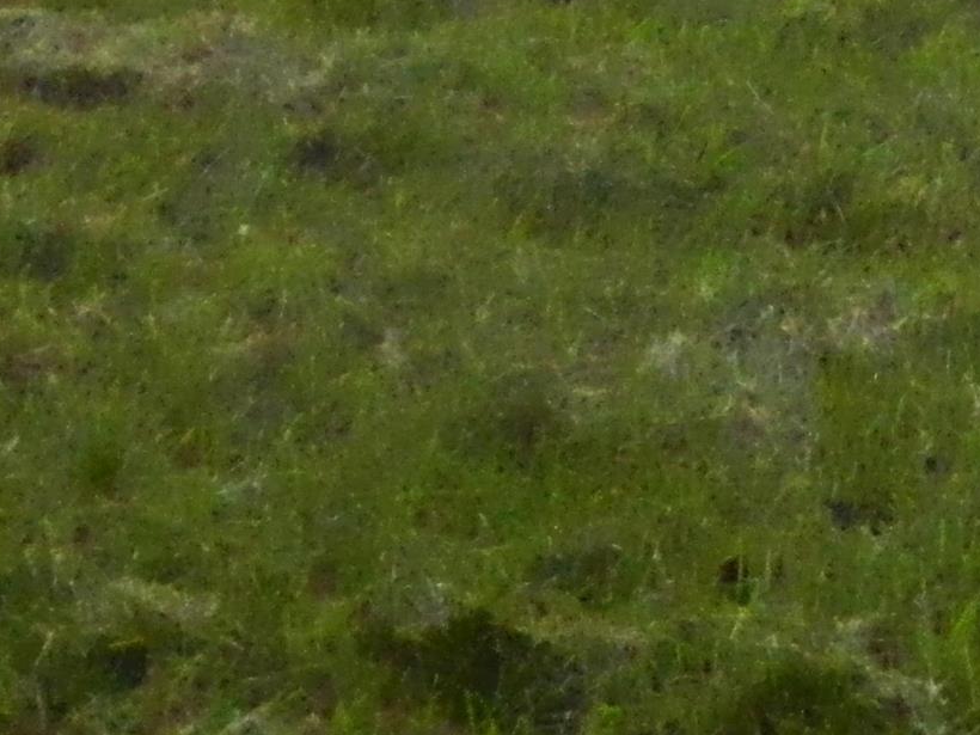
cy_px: -564
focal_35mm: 176
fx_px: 4983
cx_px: 1625
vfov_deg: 8.2
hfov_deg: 10.7
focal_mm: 8.4
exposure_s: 1/1000
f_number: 10.2
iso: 1600
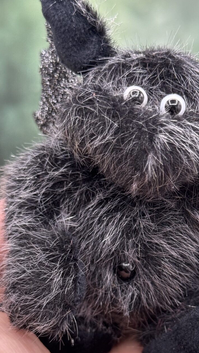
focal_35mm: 80
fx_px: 750
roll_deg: -0.8
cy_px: 236
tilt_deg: -31.0
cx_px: 152
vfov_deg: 26.4
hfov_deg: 15.0
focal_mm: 6.76
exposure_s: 1/121
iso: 80
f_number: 1.78
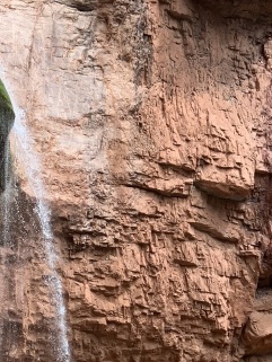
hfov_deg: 10.7
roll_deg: +0.9
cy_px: 236
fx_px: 1445
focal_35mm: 138
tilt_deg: +5.7
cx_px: 11
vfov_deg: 14.3
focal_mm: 6
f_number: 2.4
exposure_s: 1/122
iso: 16
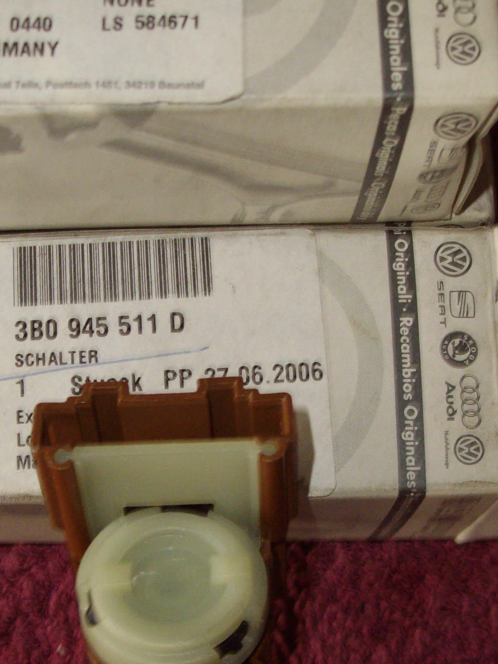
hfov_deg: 20.6
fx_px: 1362
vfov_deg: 27.4
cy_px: 330
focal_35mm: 71
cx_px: 151
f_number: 2.7
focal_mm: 6
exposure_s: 1/50
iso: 160
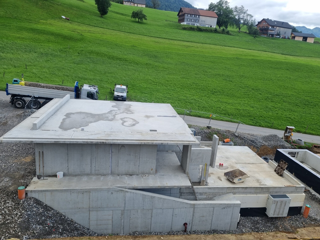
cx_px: 160
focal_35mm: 26
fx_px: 240
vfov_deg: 53.1
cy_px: 120
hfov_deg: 67.3
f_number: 1.8
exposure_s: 1/724
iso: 50
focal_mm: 5.4
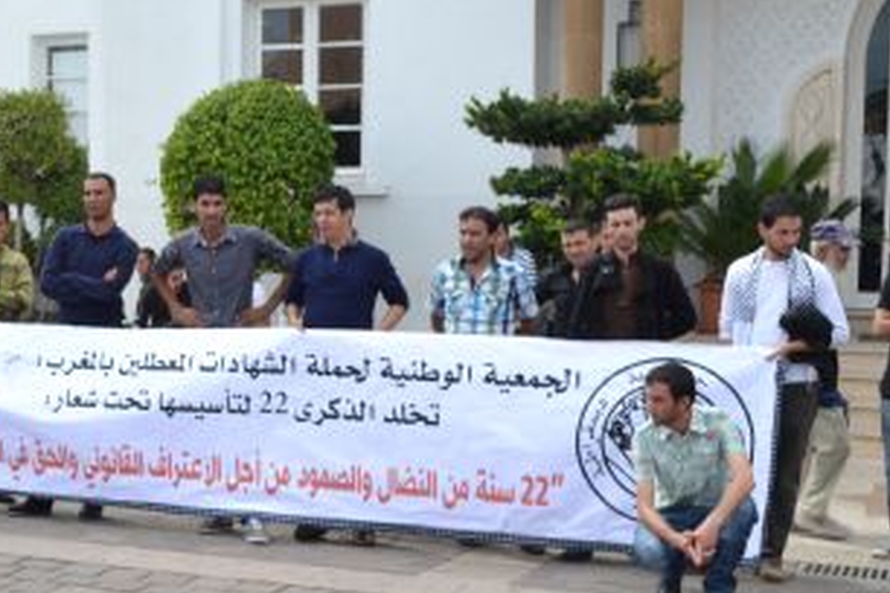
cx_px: 55
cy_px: 381
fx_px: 1706
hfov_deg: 27.9
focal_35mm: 69
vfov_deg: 19.7
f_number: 8
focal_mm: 22
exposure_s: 1/250
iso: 100
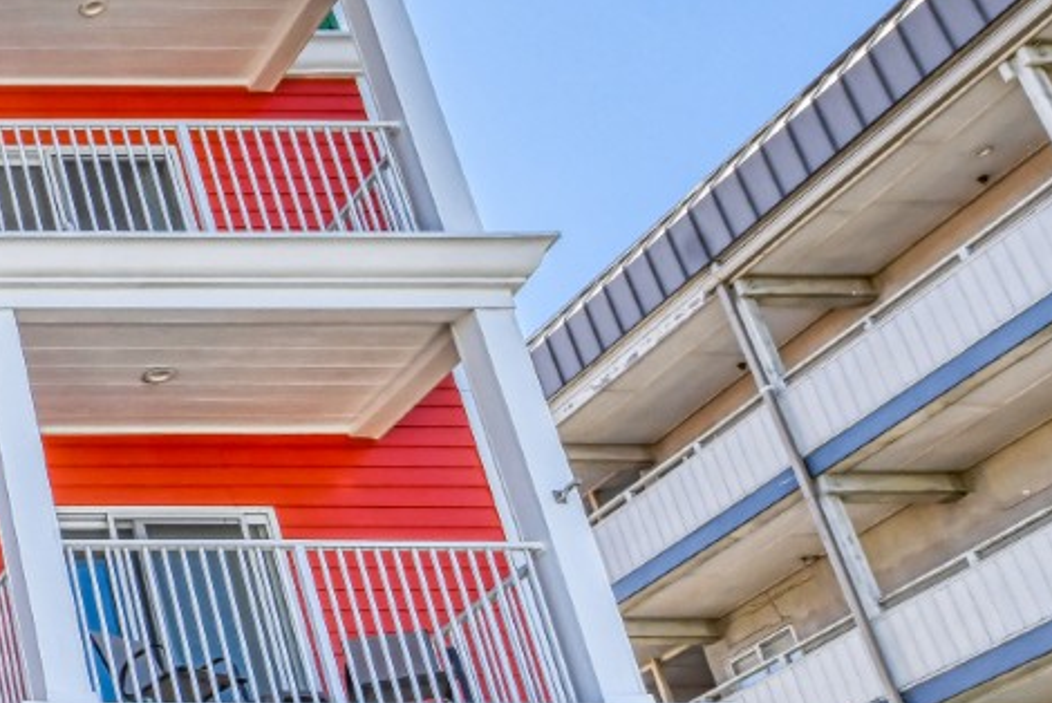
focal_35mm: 62
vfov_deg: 21.5
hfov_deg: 22.8
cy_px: 613
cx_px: -710
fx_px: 1813
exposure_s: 1/80
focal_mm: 18
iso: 500
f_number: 8
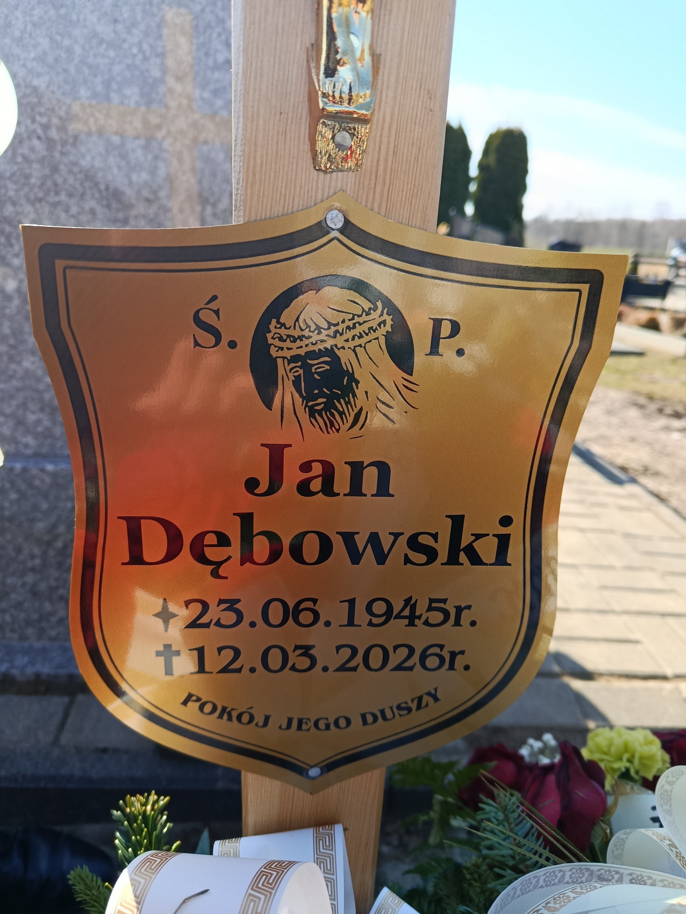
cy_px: 457
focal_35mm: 24
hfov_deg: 56.8
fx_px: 634
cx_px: 343
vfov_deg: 71.6
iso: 50
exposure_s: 1/159
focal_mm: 5.24
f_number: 1.7
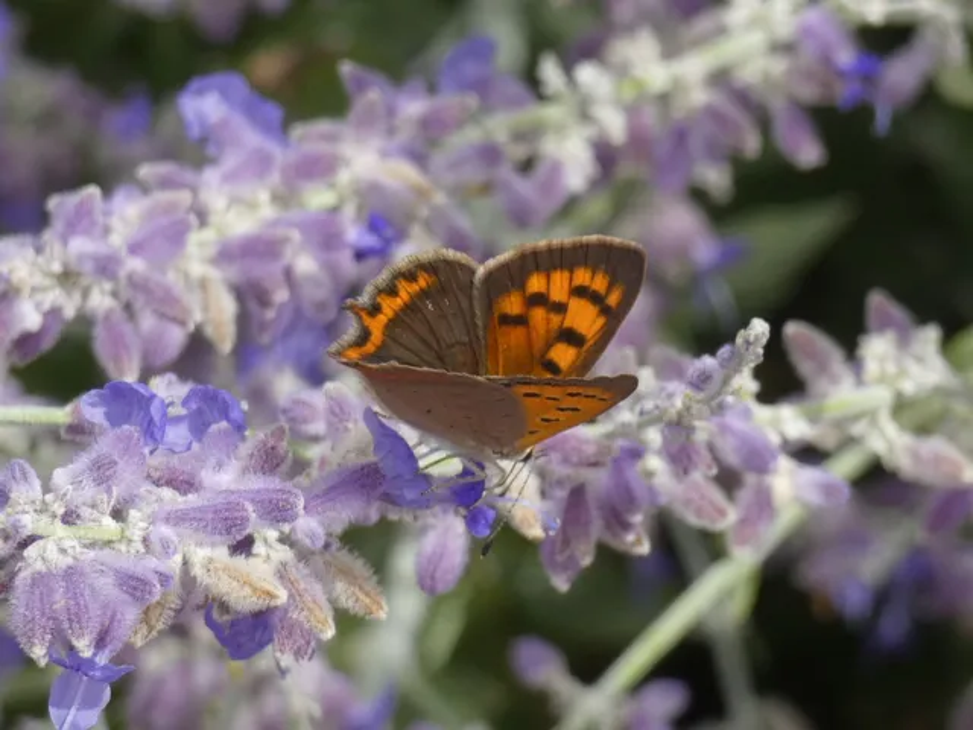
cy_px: 365
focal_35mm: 160
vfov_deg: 9.3
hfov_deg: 12.3
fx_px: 4497
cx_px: 486
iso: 80
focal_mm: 28.8
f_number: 5.4
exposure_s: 1/250
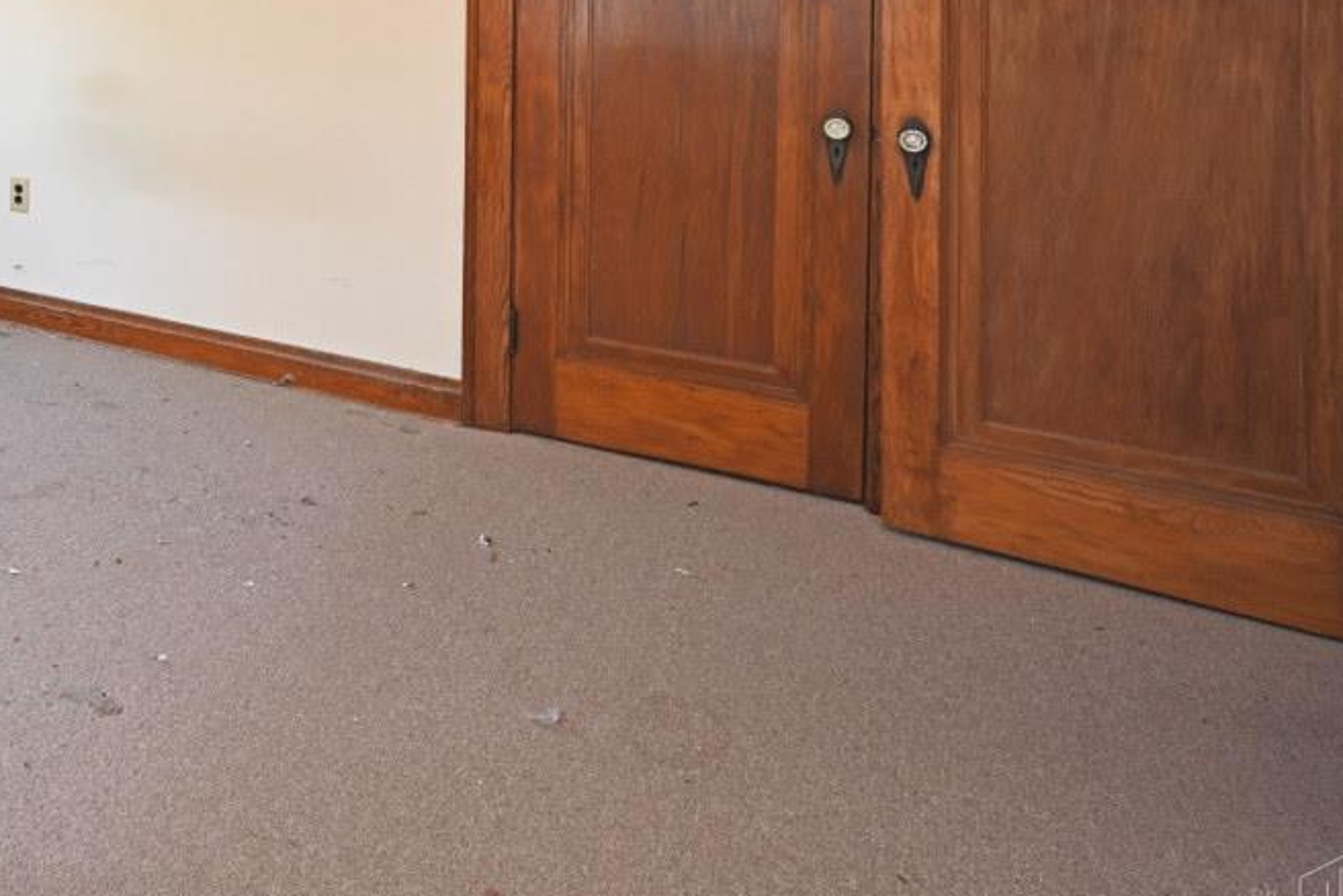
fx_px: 1194
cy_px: -14
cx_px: -27
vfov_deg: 36.7
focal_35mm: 32
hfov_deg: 47.6
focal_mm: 14
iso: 640
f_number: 4
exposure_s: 1/60
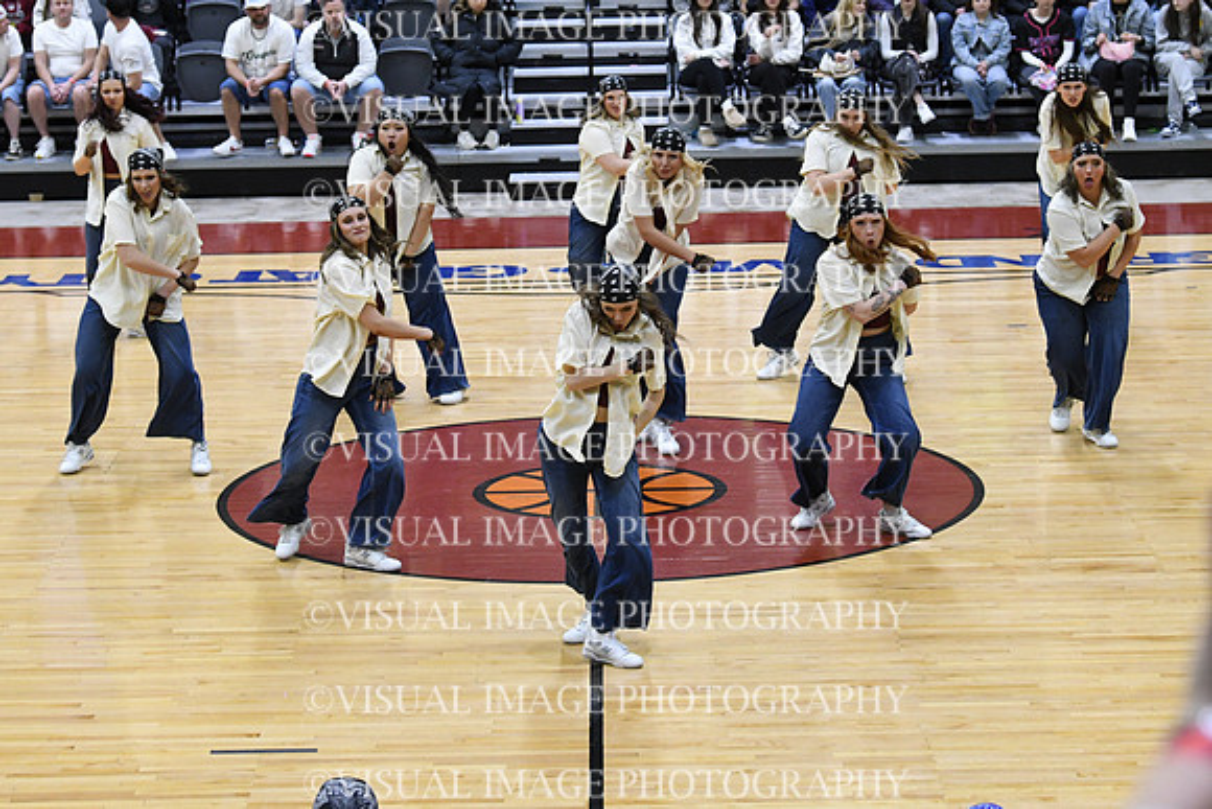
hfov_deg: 18.9
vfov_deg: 12.7
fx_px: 3637
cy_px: 404
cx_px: 606
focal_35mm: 108
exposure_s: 1/250
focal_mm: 72
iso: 3200
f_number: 4
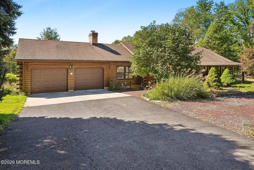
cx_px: 127
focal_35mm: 22
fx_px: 157
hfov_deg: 78.0
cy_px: 85
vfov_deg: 56.9
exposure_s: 1/250
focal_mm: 22.2
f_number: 11
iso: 640
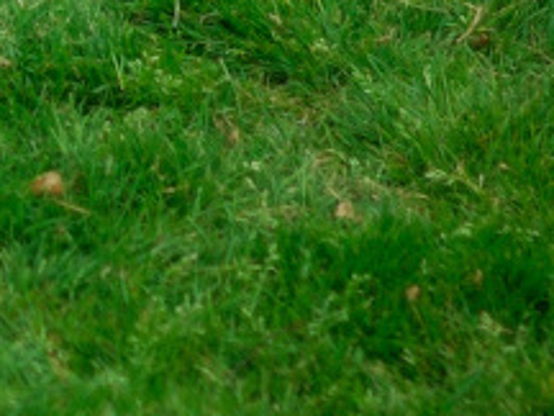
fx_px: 6434
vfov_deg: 3.7
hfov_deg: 4.9
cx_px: -503
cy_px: -425
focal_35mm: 402
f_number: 1.8
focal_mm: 50
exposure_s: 1/1250
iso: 250
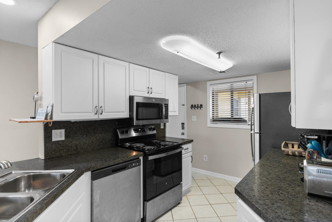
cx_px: 166
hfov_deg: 86.9
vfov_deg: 64.6
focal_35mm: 19
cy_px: 111
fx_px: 175
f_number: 4.8
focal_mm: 13
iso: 100
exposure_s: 1/10
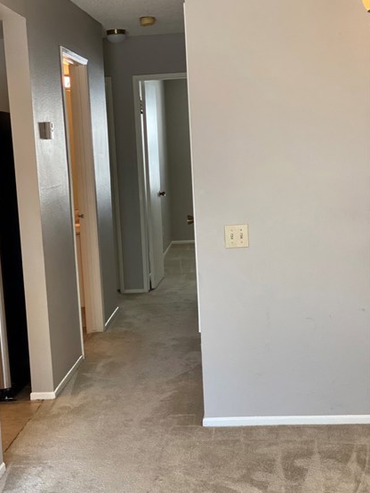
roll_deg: +3.0
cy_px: 268
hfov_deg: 24.4
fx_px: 855
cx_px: 158
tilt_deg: -6.5
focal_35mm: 60
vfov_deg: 32.2
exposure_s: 1/120
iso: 160
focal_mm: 6
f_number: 2
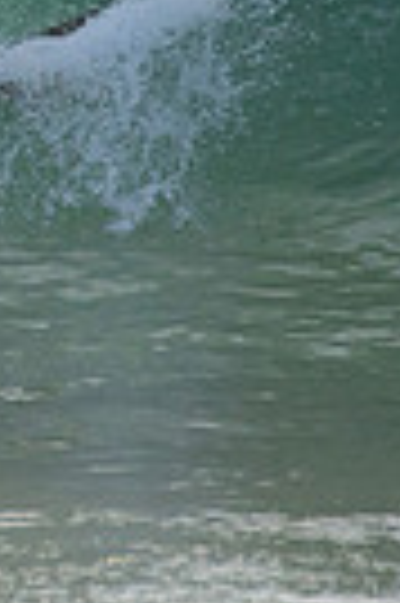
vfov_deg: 0.6
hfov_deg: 0.4
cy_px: -218
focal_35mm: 3244
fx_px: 54203
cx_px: -755
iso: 450
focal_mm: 500
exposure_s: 1/1250
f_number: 5.6
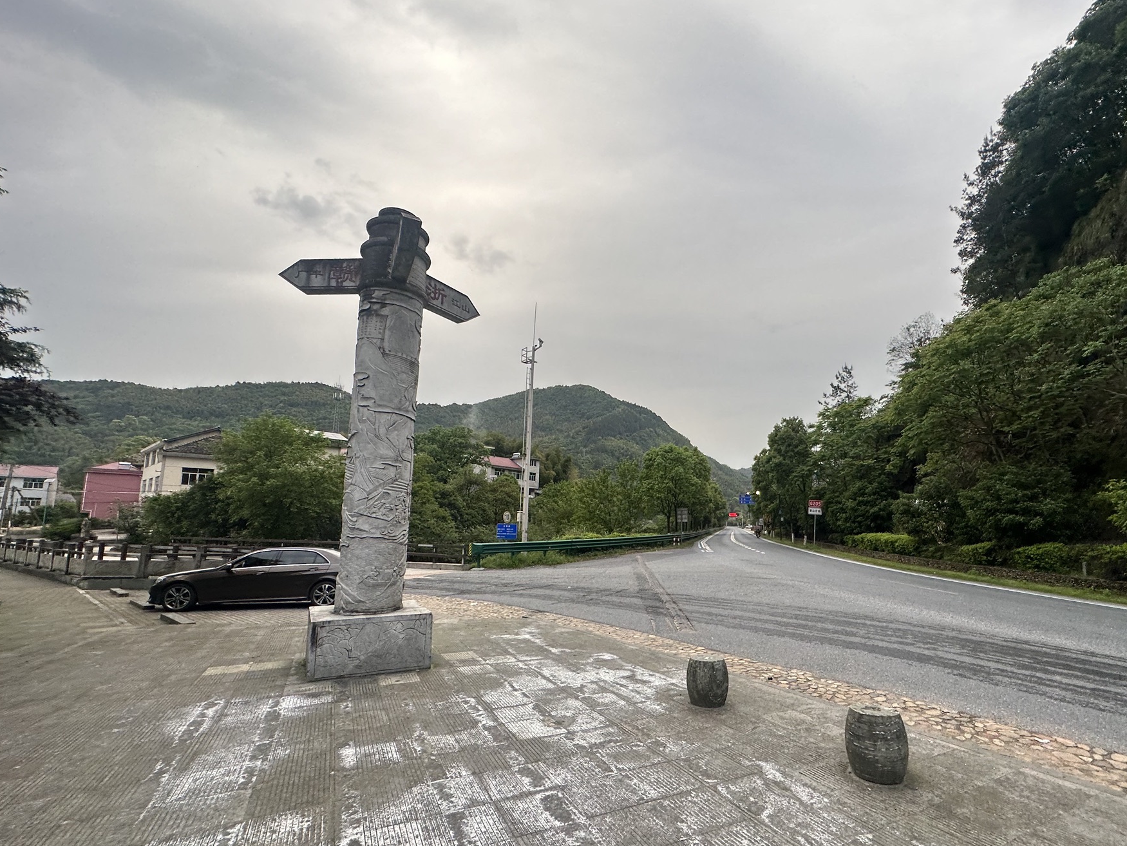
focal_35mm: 16
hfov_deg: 94.1
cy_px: 460
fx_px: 521
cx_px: 627
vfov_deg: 77.9
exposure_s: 1/138
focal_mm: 2.22
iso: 40
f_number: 2.2
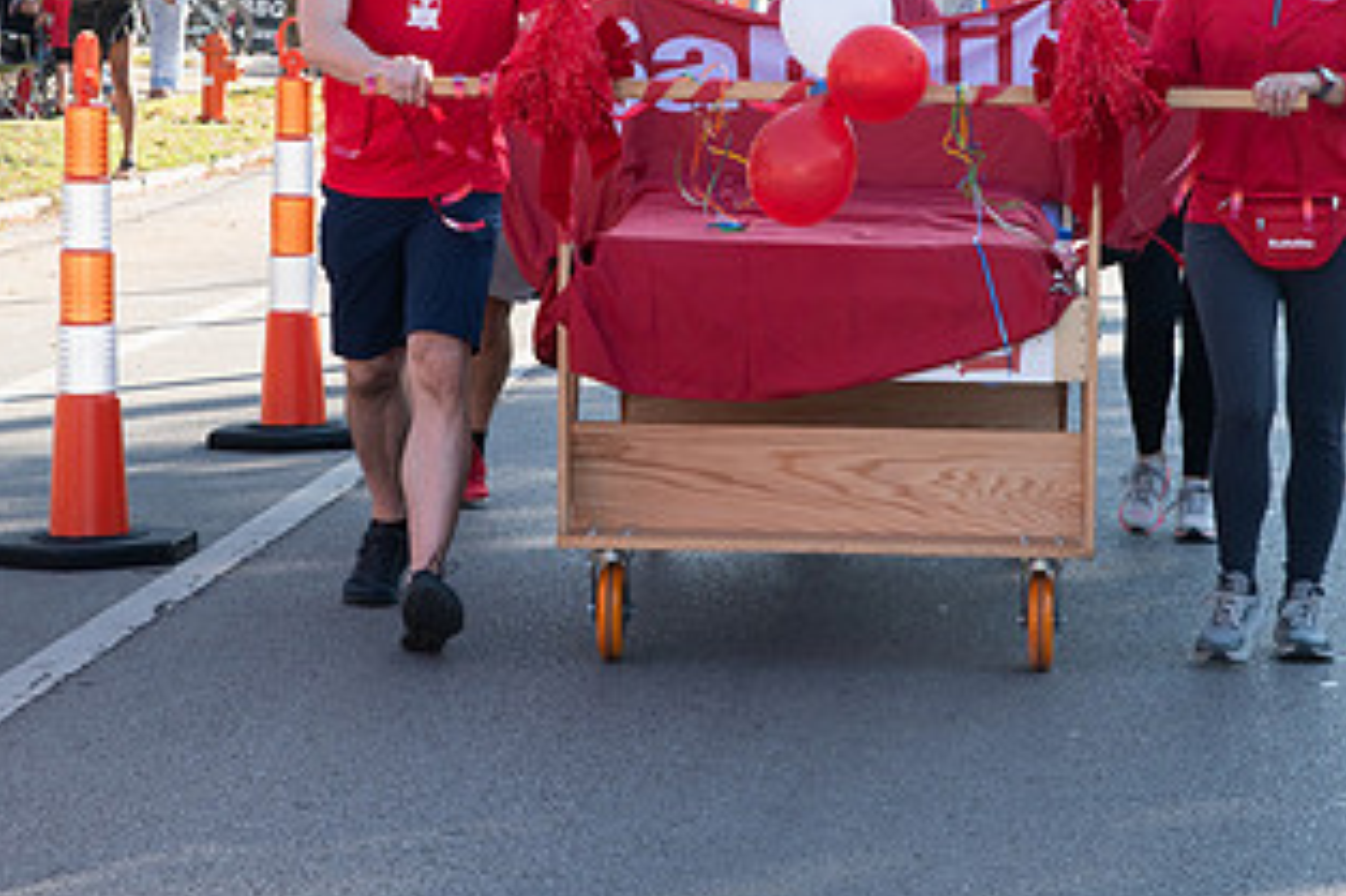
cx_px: 707
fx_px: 5082
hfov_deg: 15.1
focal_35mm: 136
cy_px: 163
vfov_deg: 10.0
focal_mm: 70
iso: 500
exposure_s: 1/200
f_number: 11
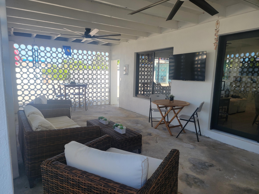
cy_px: 97
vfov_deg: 56.8
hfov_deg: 71.6
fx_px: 180
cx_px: 130
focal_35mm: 24
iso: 20
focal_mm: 6.7
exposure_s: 1/120
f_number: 1.8
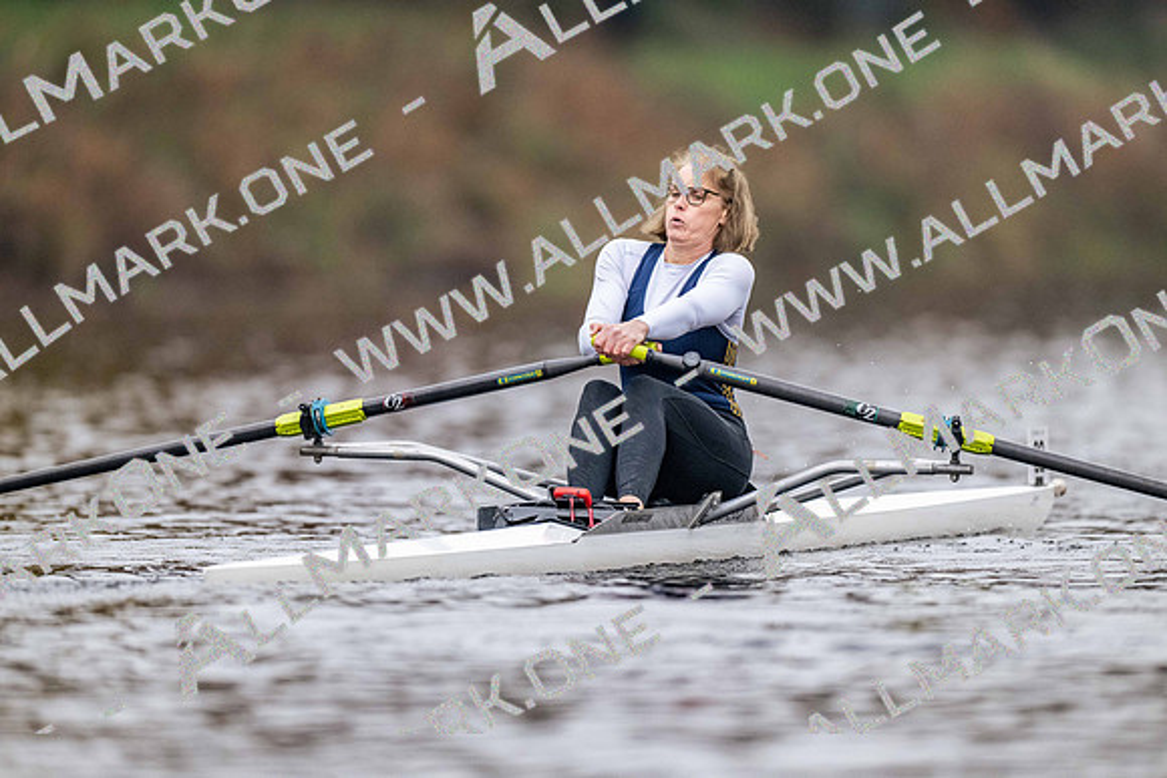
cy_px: 389
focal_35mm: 600
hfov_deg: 3.4
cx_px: 584
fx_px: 19454
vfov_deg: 2.3
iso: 5000
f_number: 4
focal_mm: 600
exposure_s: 1/2500
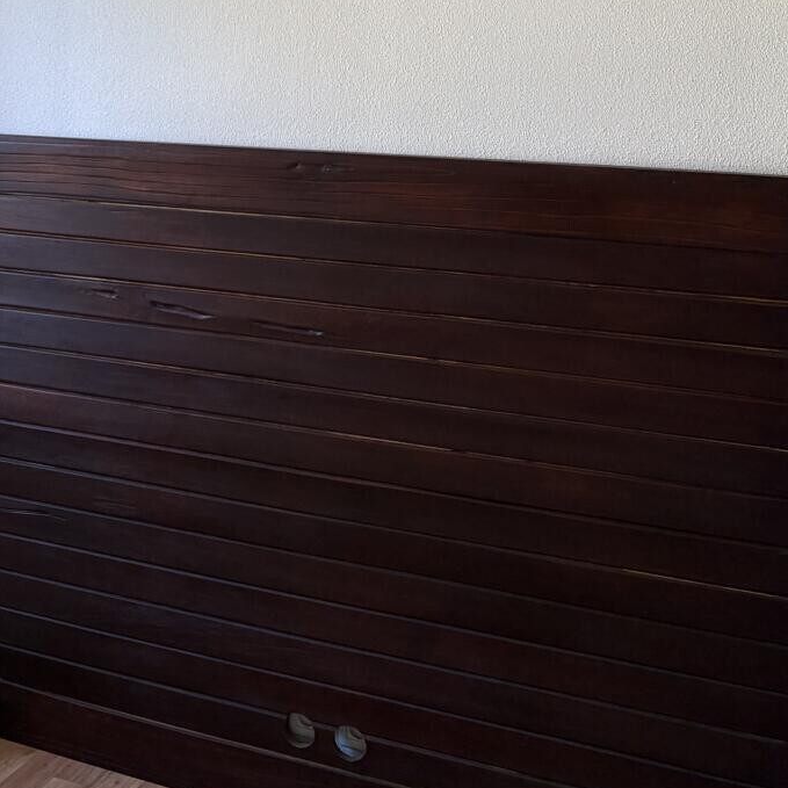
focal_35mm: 65
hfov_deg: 24.7
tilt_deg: -5.1
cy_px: 137
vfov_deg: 25.9
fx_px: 1674
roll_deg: +0.1
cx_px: -75
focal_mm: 5.96
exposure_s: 1/122
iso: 100
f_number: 1.6
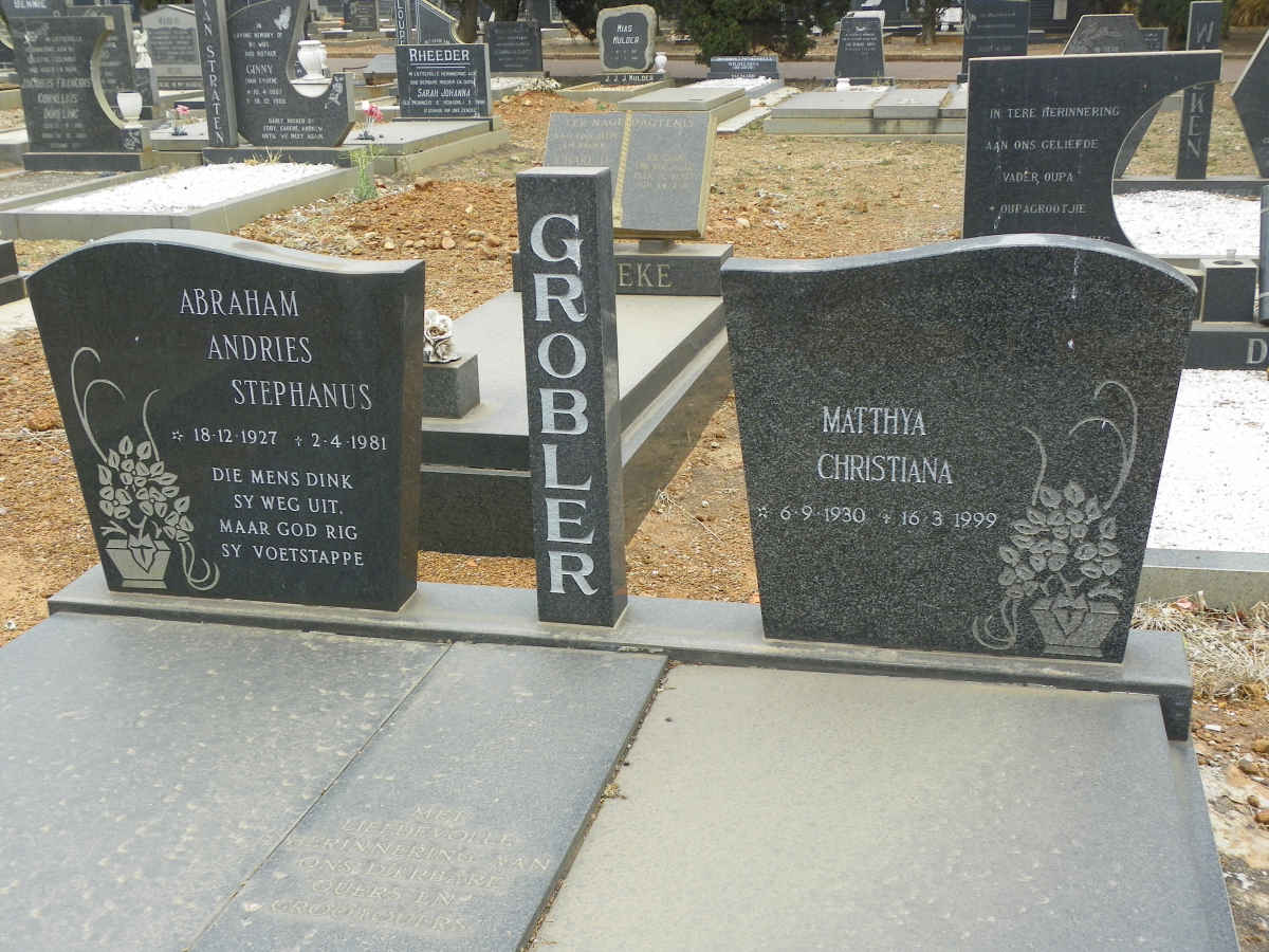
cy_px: 476
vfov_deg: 35.1
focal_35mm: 41
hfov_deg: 45.8
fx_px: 1503
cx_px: 634
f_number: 3.5
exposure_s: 1/160
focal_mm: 7.3
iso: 64
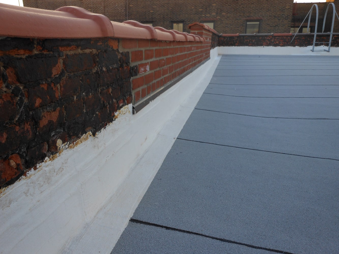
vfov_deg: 49.8
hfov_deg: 63.4
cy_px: 127
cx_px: 170
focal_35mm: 28
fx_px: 274
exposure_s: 1/125
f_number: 3.7
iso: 80
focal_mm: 5
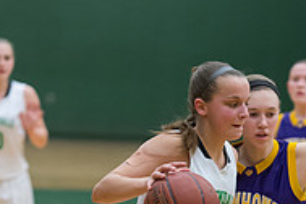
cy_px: 312
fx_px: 2524
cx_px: 192
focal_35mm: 297
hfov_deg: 6.9
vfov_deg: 4.6
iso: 5000
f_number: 2.8
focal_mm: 125
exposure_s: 1/500
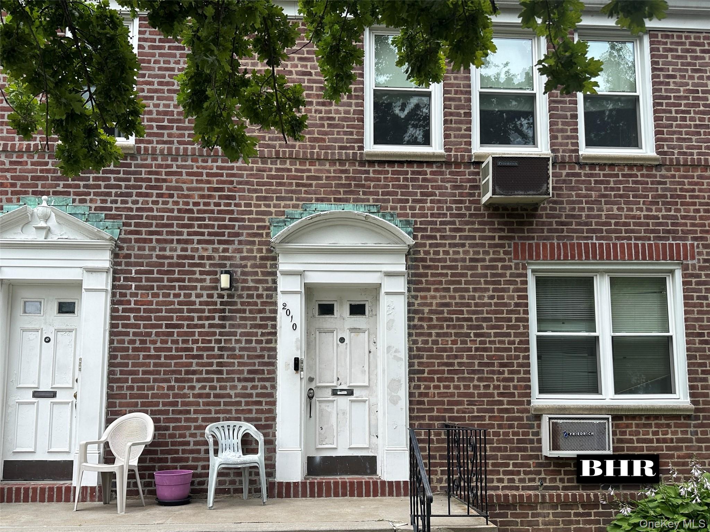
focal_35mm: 24
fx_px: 492
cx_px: 355
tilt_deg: +6.5
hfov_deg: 71.6
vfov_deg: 56.8
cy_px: 266
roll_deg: -0.2
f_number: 1.78
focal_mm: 6.86
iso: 80
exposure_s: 1/989
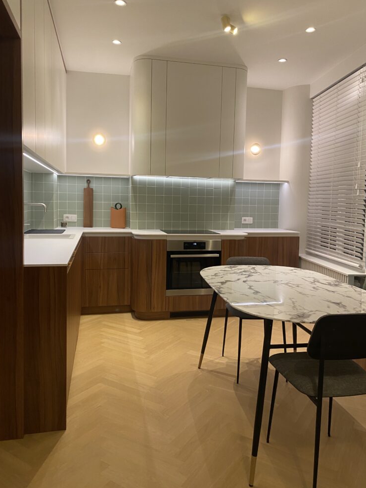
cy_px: 236
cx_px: 186
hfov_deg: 51.4
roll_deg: -2.0
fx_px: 380
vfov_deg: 65.3
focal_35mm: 27
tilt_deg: -3.6
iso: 125
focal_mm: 4.25
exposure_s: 1/57
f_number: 1.8
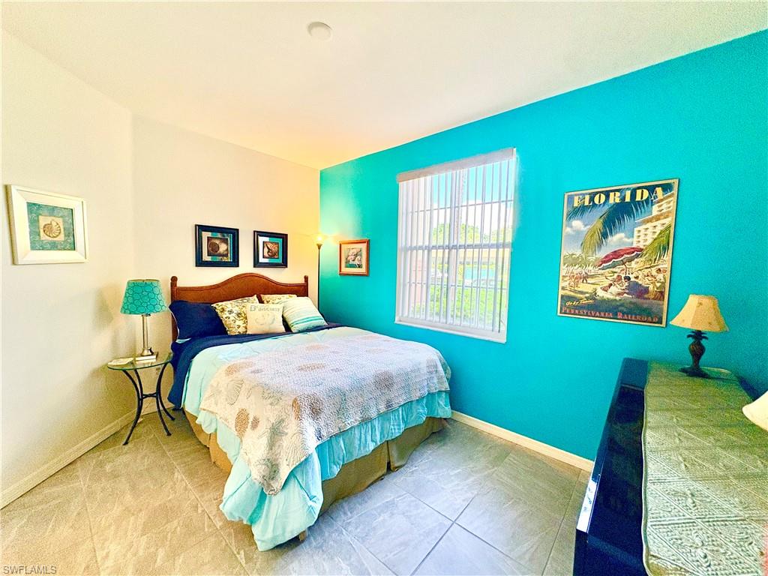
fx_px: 311
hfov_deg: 102.1
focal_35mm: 14
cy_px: 288
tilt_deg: -2.4
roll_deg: -0.7
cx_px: 384
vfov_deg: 85.7
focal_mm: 2.22
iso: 125
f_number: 2.2
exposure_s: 1/120
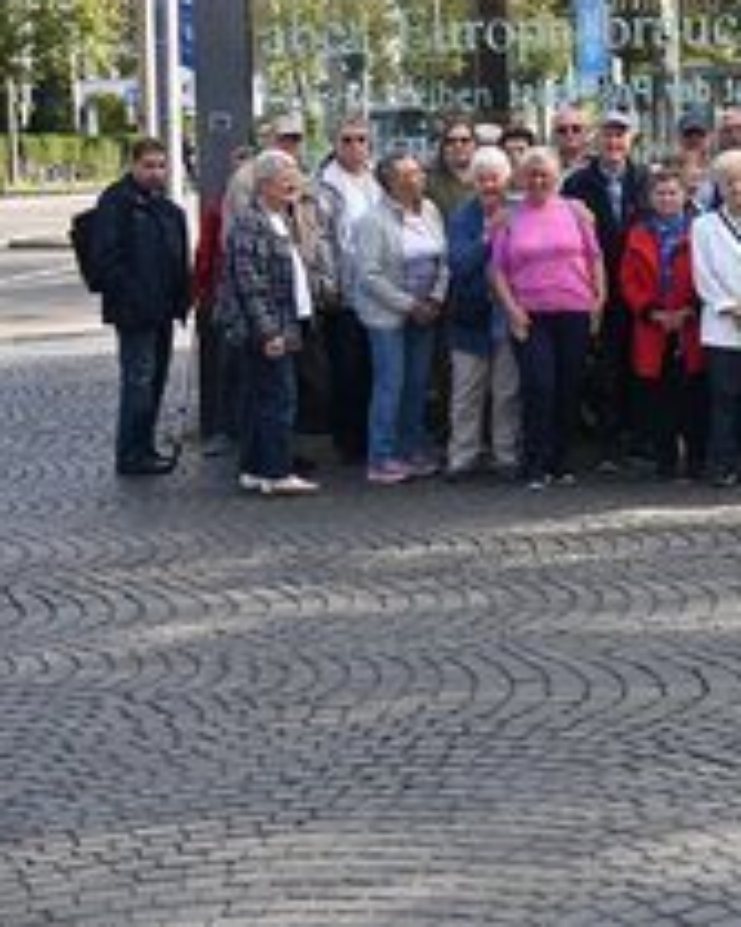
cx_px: 1001
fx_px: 2442
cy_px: 257
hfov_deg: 16.2
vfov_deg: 21.4
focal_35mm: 89
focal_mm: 43
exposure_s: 1/250
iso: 200
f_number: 5.6
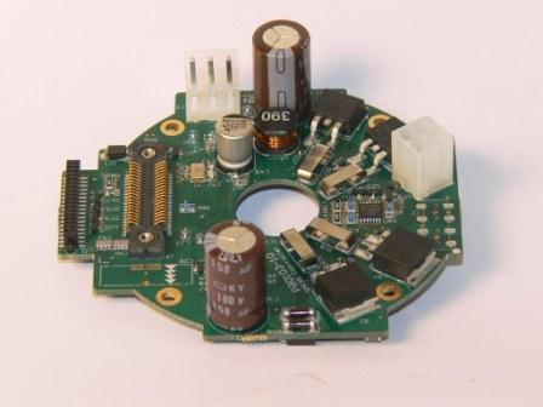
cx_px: 272
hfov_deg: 11.2
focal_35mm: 176
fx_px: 2761
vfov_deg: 8.4
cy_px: 204
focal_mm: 23.5
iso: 80
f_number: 4
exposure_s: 1/60
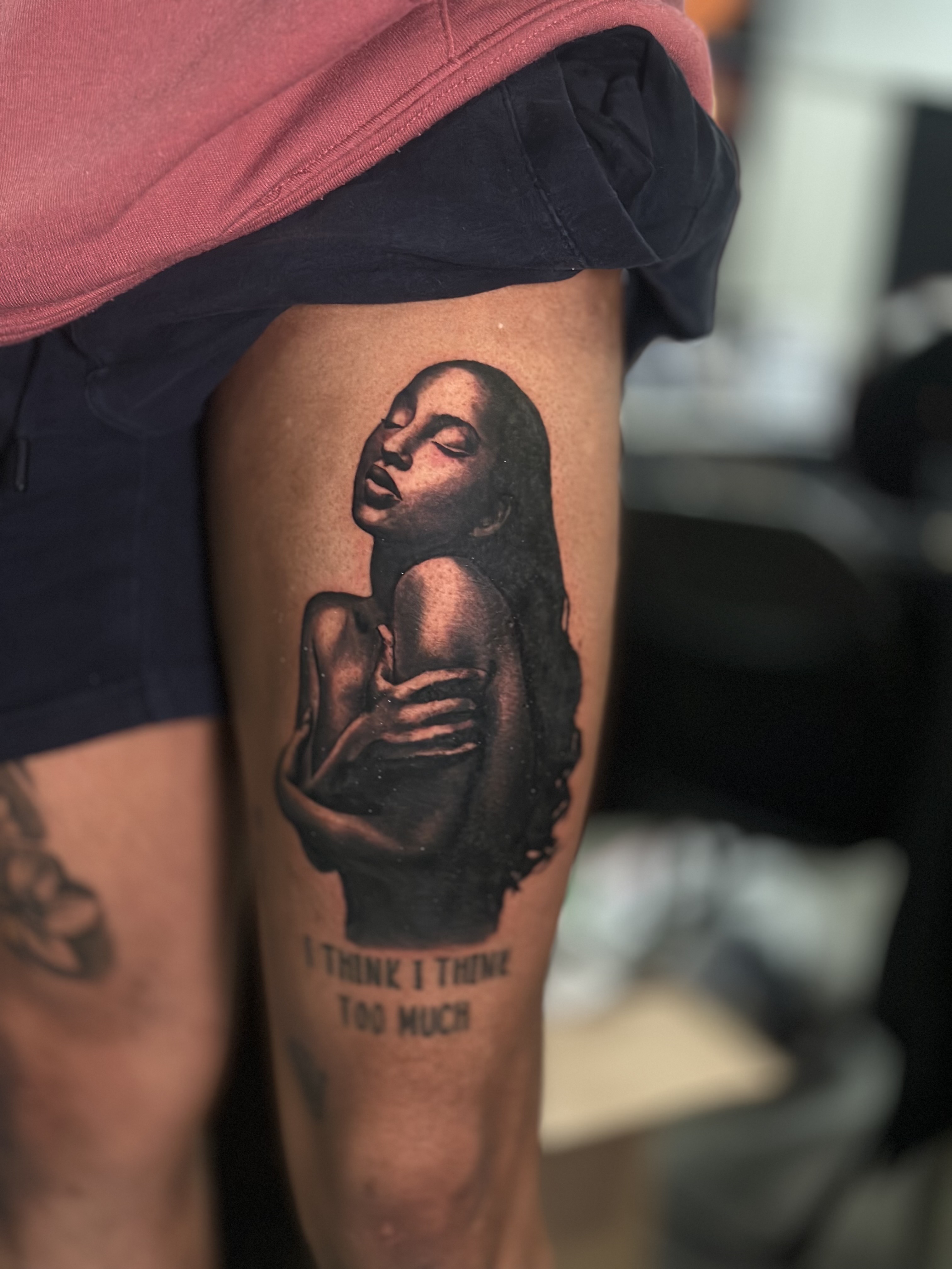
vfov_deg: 39.7
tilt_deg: -8.4
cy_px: 634
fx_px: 1760
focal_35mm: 48
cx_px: 476
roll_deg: -3.7
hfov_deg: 30.3
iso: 500
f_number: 1.78
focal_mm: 6.86
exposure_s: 1/40
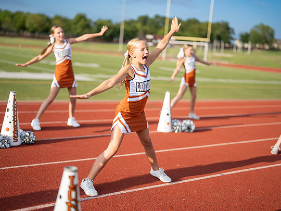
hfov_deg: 34.3
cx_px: 132
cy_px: 107
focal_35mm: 56
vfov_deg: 26.1
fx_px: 455
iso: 200
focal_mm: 50
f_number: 1.2
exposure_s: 1/12800
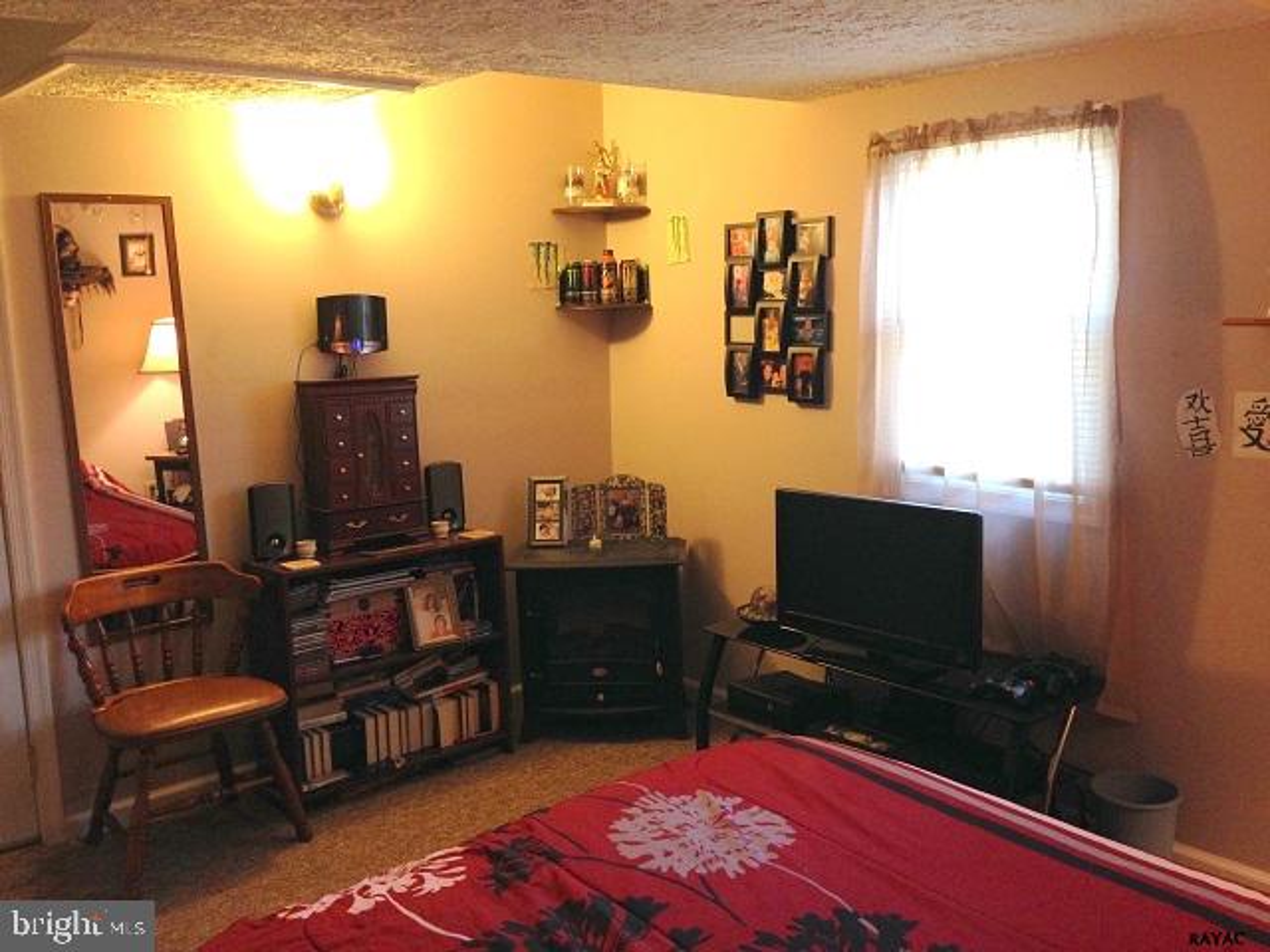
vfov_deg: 42.9
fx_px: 1211
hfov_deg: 55.4
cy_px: 476
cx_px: 635
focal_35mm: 33
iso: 160
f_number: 2.4
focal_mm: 4.12
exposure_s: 1/20
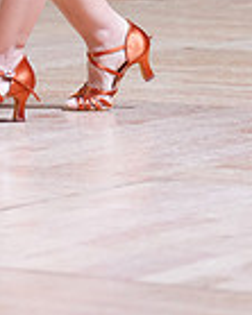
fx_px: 4312
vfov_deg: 4.1
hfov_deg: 3.3
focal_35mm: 462
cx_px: -162
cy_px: -276
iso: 800
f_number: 2.8
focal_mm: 118
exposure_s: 1/400
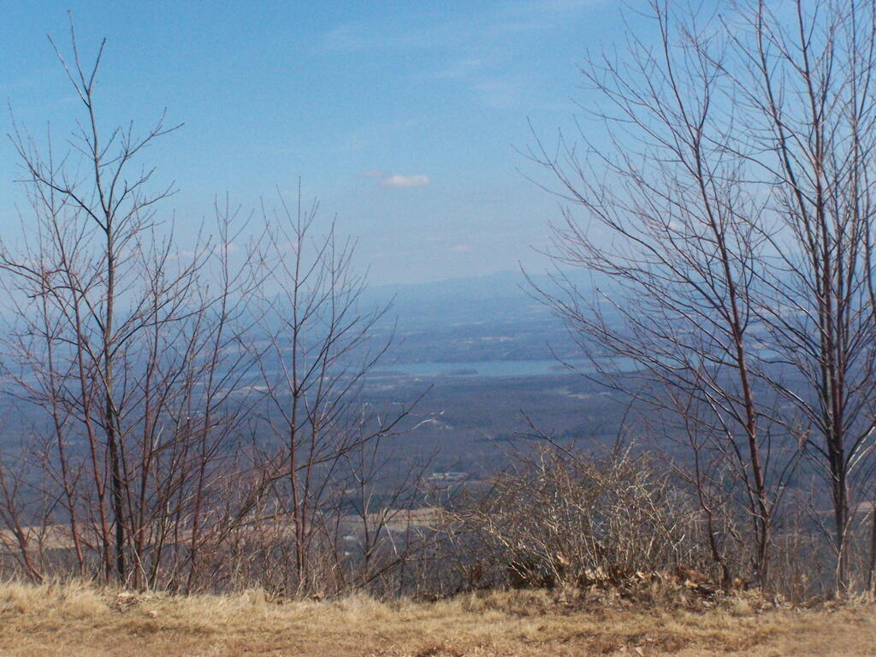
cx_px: 438
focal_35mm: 75
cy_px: 328
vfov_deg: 19.6
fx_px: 1898
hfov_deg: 26.0
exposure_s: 1/640
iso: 400
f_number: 6.3
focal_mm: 12.4
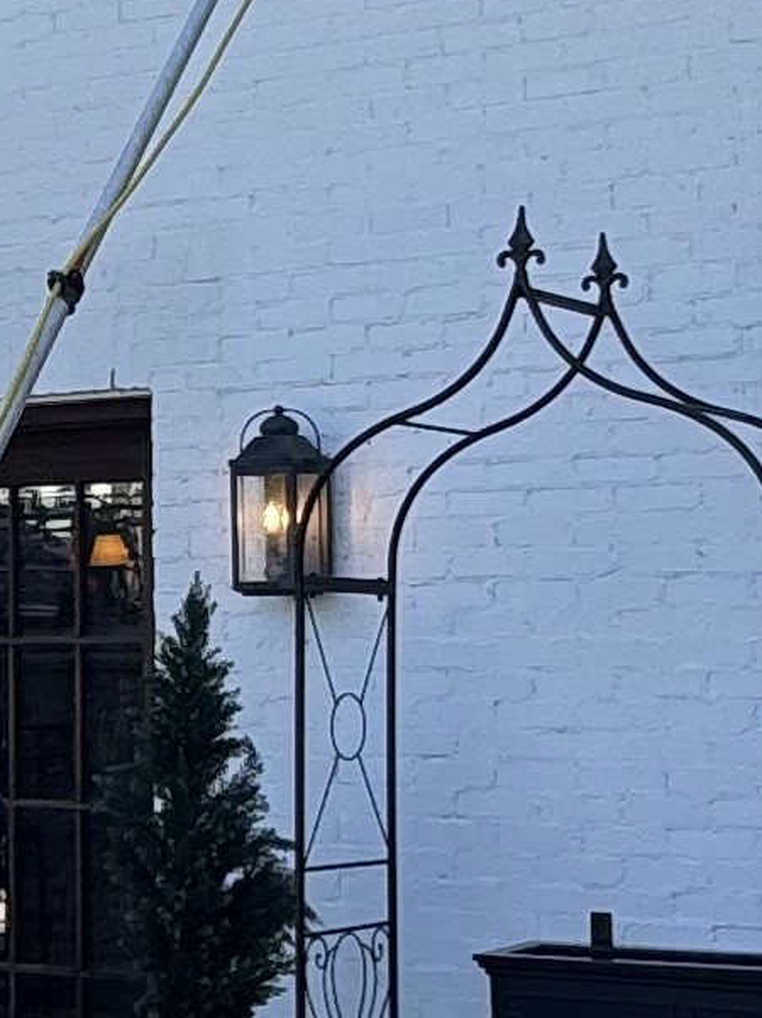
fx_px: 2762
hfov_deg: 15.6
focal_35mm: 94
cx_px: 120
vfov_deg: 20.8
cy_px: 354
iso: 40
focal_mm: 2.22
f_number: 2.2
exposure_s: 1/473
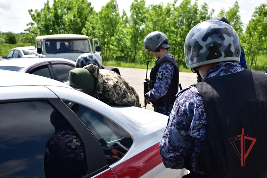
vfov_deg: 29.9
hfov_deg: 43.6
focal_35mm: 45
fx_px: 334
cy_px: 89
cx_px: 134
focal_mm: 30
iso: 100
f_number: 5
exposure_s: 1/500
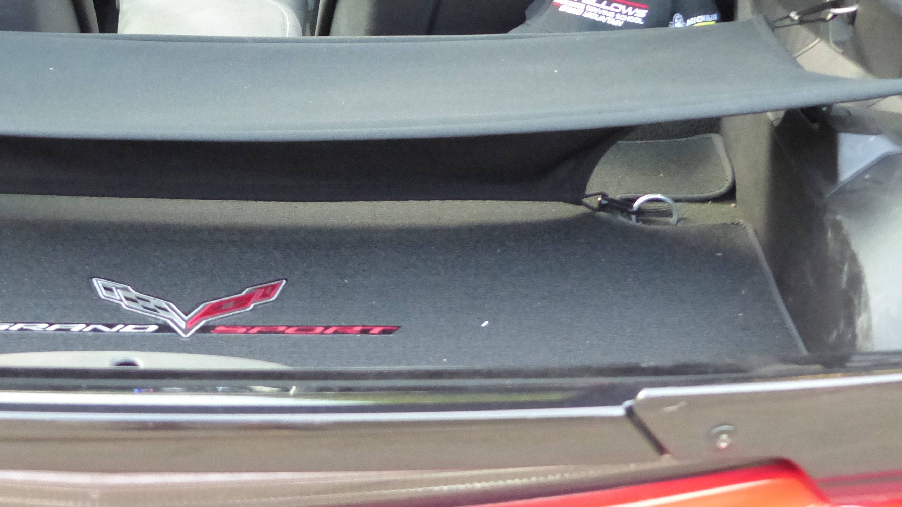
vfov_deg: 13.9
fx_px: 2057
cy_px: 13
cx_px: 224
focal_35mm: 86
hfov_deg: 24.5
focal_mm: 9.4
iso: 800
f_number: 2.8
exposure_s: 1/50
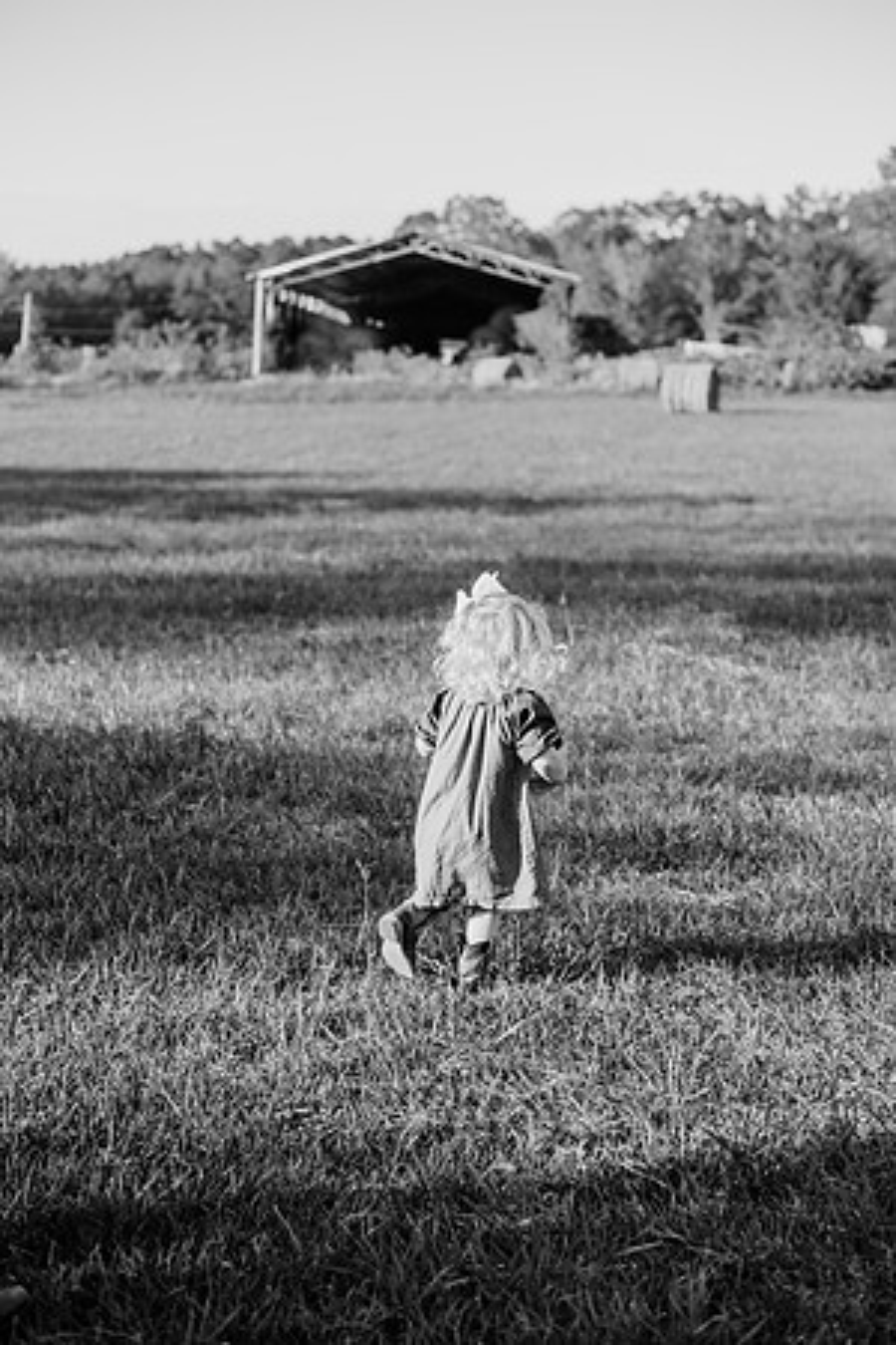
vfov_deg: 39.6
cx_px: 448
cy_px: 672
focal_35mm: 50
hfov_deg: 27.0
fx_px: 1867
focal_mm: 50
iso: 200
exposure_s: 1/1250
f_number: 2.8
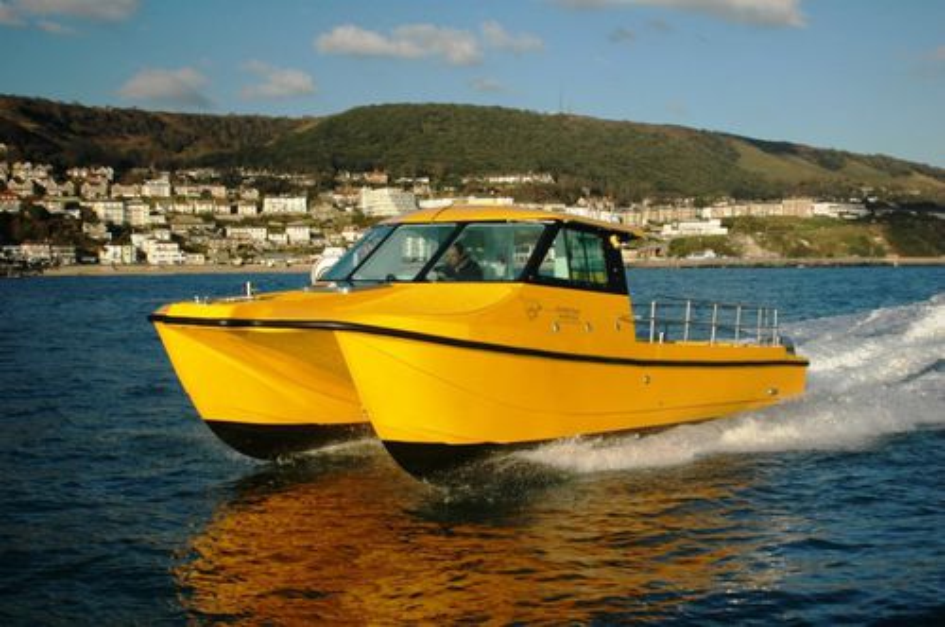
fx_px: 1101
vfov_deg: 31.8
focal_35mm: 42
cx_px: 472
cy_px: 314
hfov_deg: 46.5
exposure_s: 1/800
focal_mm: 28
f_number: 3.5
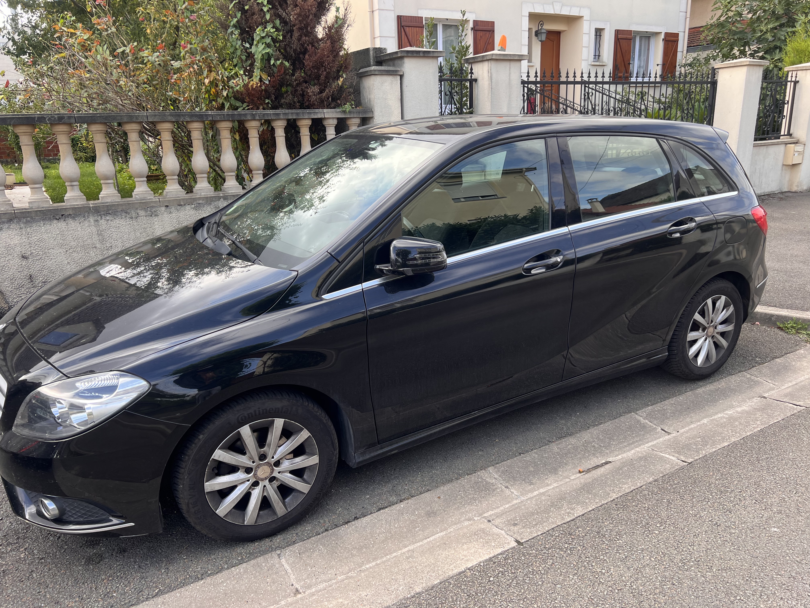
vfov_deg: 53.1
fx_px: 608
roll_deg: +2.3
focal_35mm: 26
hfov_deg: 67.3
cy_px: 304
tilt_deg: -17.6
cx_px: 405
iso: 50
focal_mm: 5.7
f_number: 1.5
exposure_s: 1/536
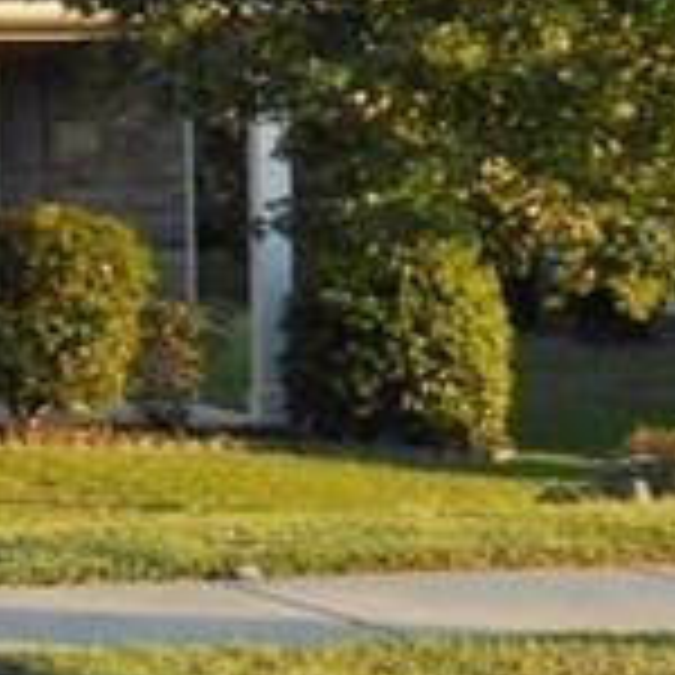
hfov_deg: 8.1
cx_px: -1314
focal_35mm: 187
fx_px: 4125
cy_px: -58
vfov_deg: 9.3
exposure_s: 1/200
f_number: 3.6
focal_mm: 5.5
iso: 80
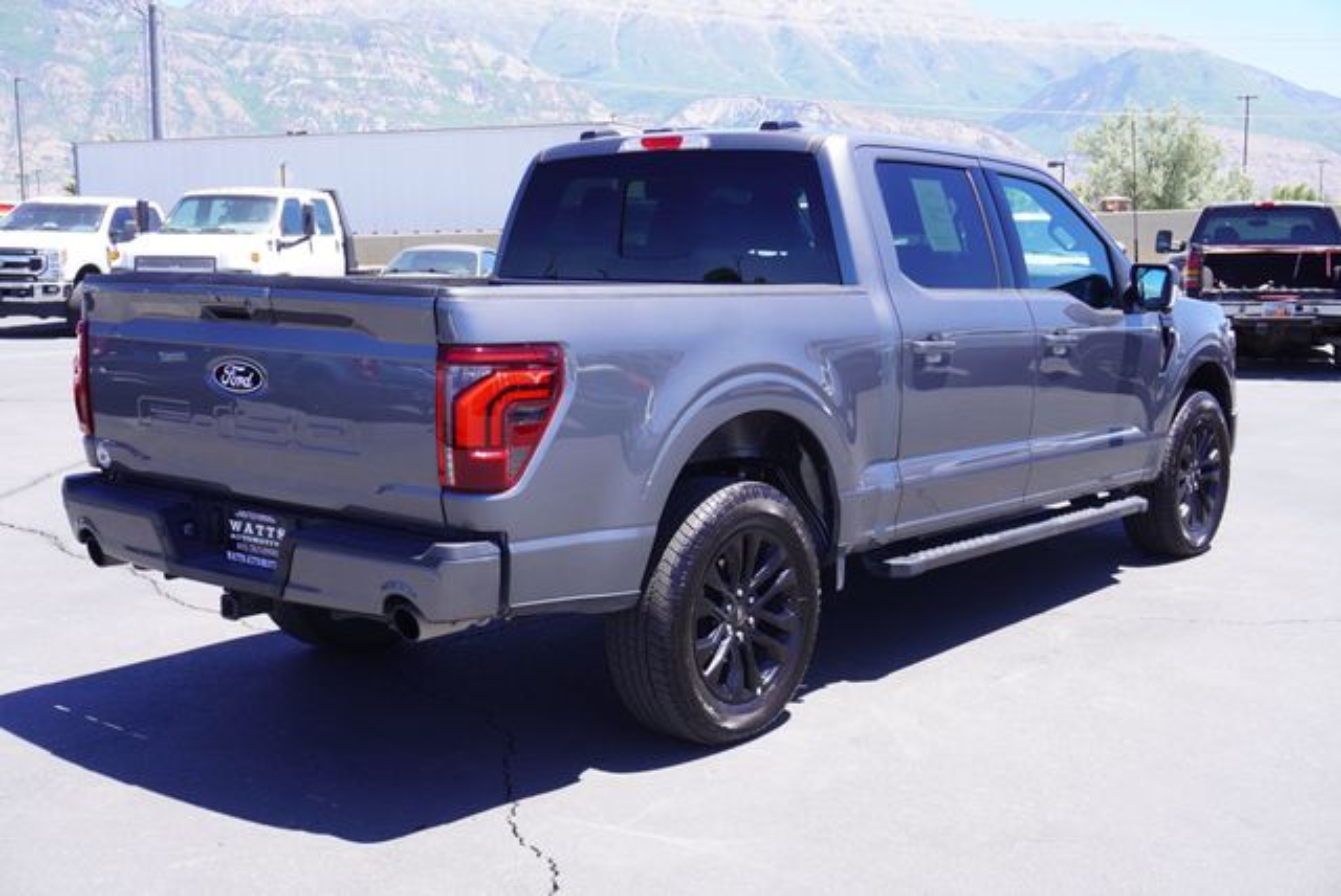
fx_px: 1566
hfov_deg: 46.4
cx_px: 670
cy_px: 448
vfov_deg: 32.0
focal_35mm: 42
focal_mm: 28
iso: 100
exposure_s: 1/100
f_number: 7.1
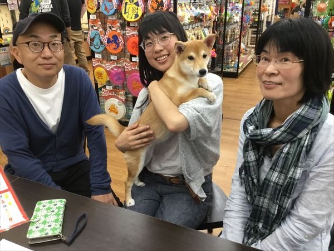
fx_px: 299
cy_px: 126
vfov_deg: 45.4
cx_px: 167
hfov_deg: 58.4
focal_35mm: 31
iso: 125
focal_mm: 3.3
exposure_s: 1/33
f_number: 2.4
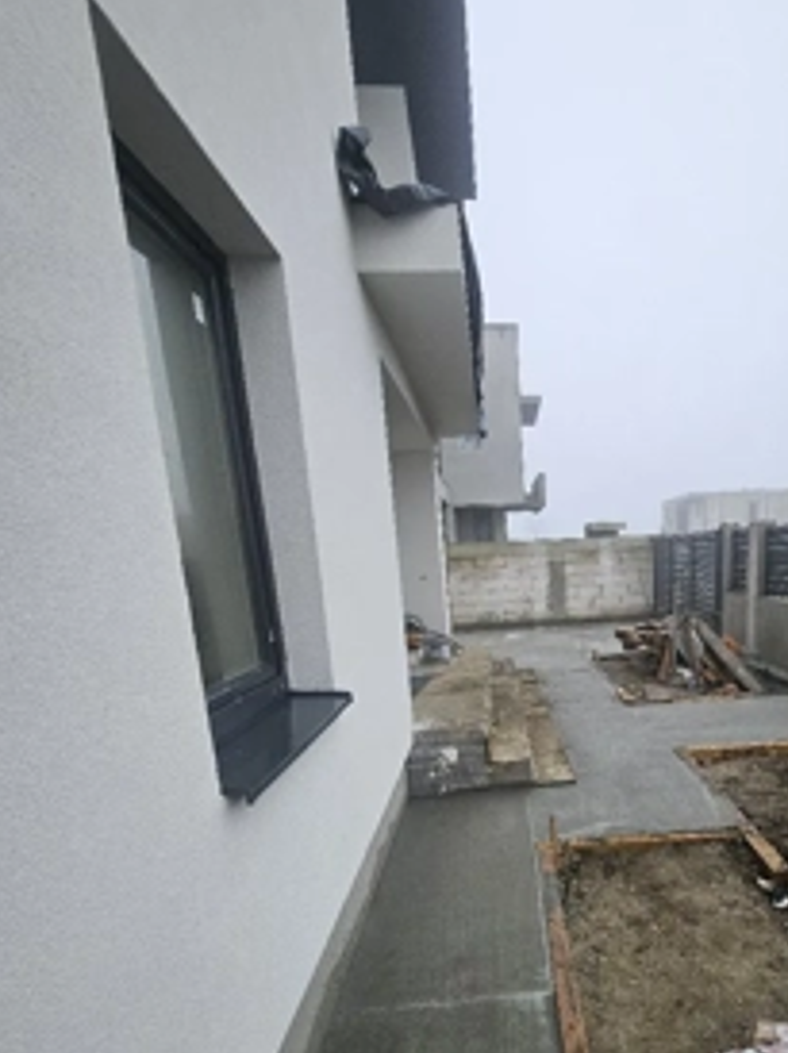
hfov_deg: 66.2
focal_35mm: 19
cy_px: 688
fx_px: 578
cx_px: 542
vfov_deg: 82.3
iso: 32
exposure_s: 1/100
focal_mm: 1.7
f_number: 2.2
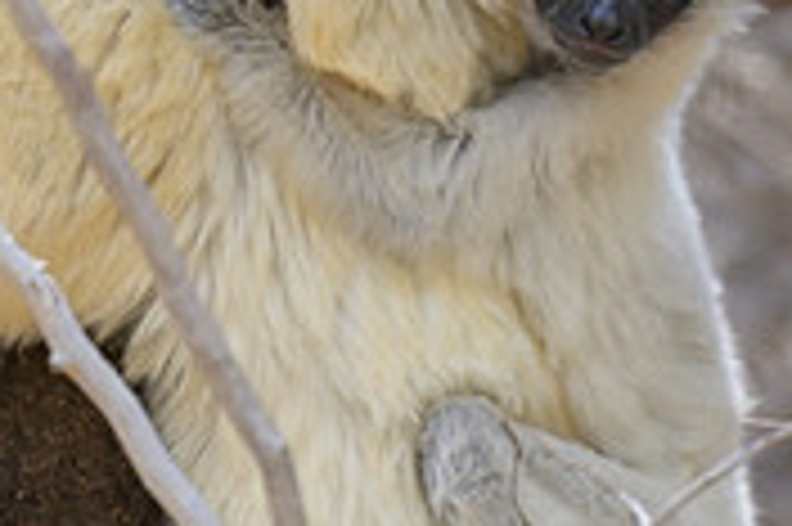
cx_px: 41
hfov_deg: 5.1
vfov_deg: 3.4
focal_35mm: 404
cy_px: 28
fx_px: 8880
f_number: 4
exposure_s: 1/1250
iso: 800
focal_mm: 103
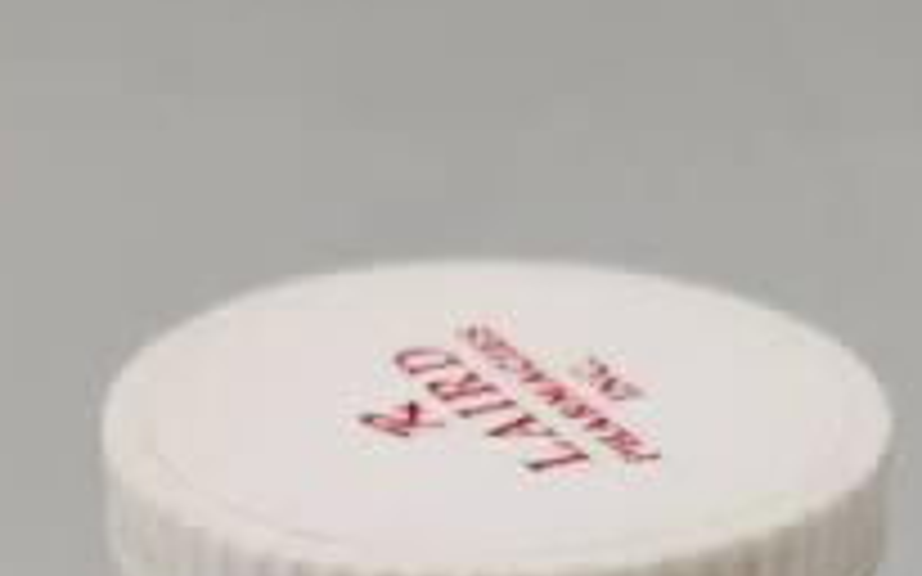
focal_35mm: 95
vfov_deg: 12.1
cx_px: 373
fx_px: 2386
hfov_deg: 21.8
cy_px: 1192
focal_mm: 6.4
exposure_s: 1/120
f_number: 1.8
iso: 400
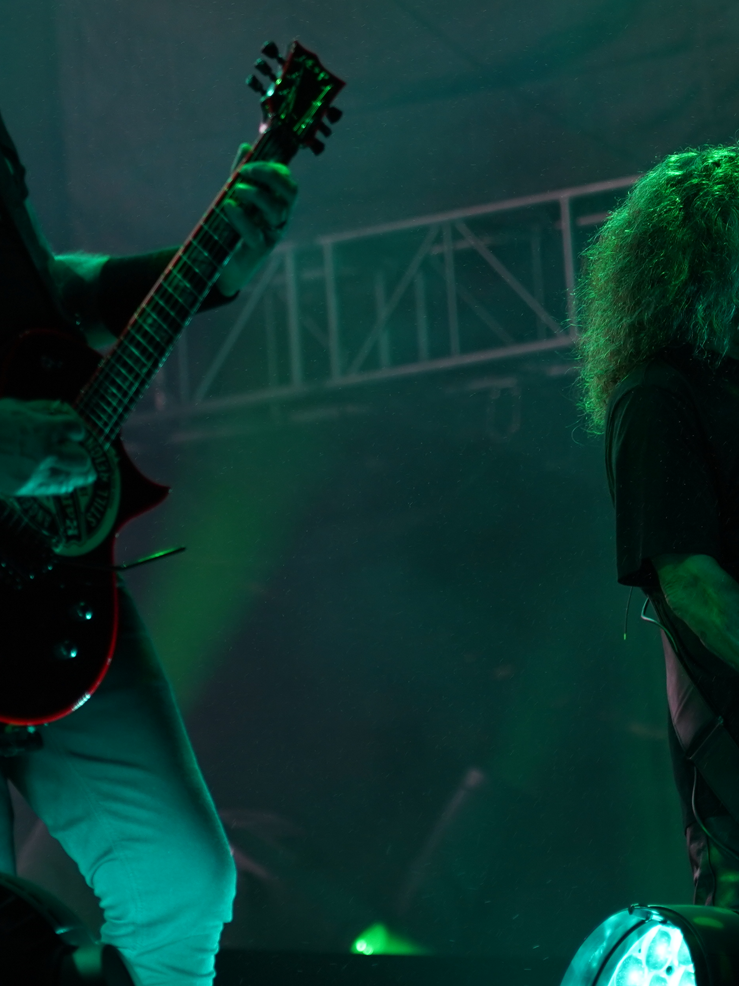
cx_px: 400
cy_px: 467
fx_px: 6889
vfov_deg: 8.2
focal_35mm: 242
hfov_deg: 6.1
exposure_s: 1/125
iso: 500
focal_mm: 105
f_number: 4
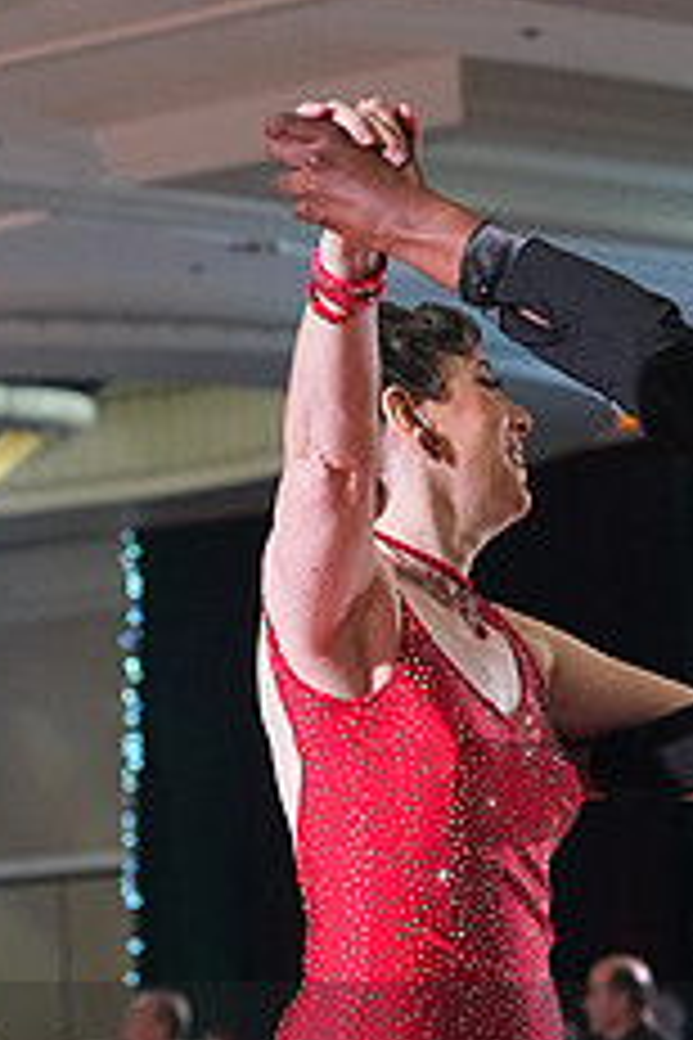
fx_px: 6381
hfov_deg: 6.2
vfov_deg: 9.2
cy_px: 1135
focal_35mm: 221
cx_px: 592
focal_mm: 88
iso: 6400
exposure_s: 1/400
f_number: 5
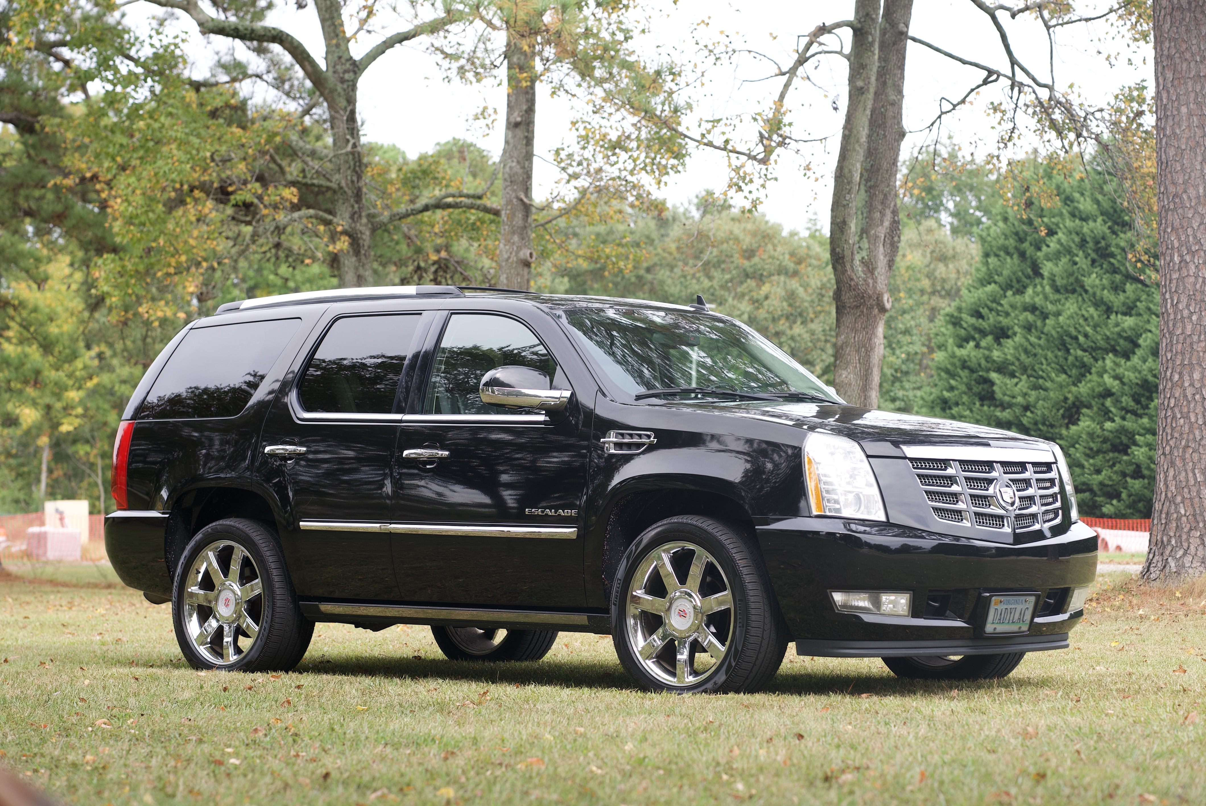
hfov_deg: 23.9
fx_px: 2849
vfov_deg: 16.1
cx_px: 603
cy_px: 403
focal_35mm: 85
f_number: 4.5
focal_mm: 85
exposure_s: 1/200
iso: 160
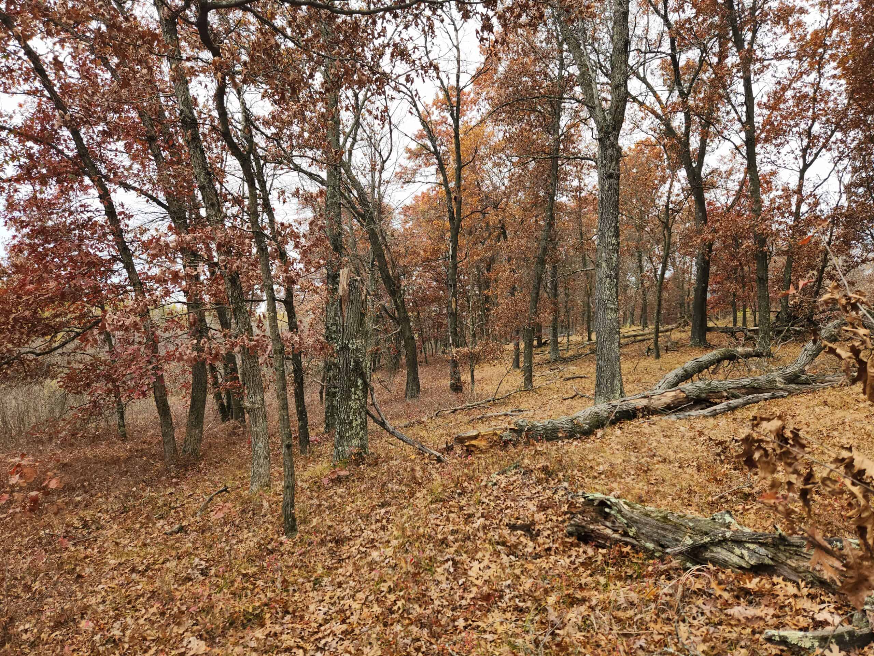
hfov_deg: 73.9
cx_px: 437
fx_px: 581
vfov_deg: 58.9
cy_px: 328
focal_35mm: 23
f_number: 1.8
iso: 20
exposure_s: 1/219
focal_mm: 5.4
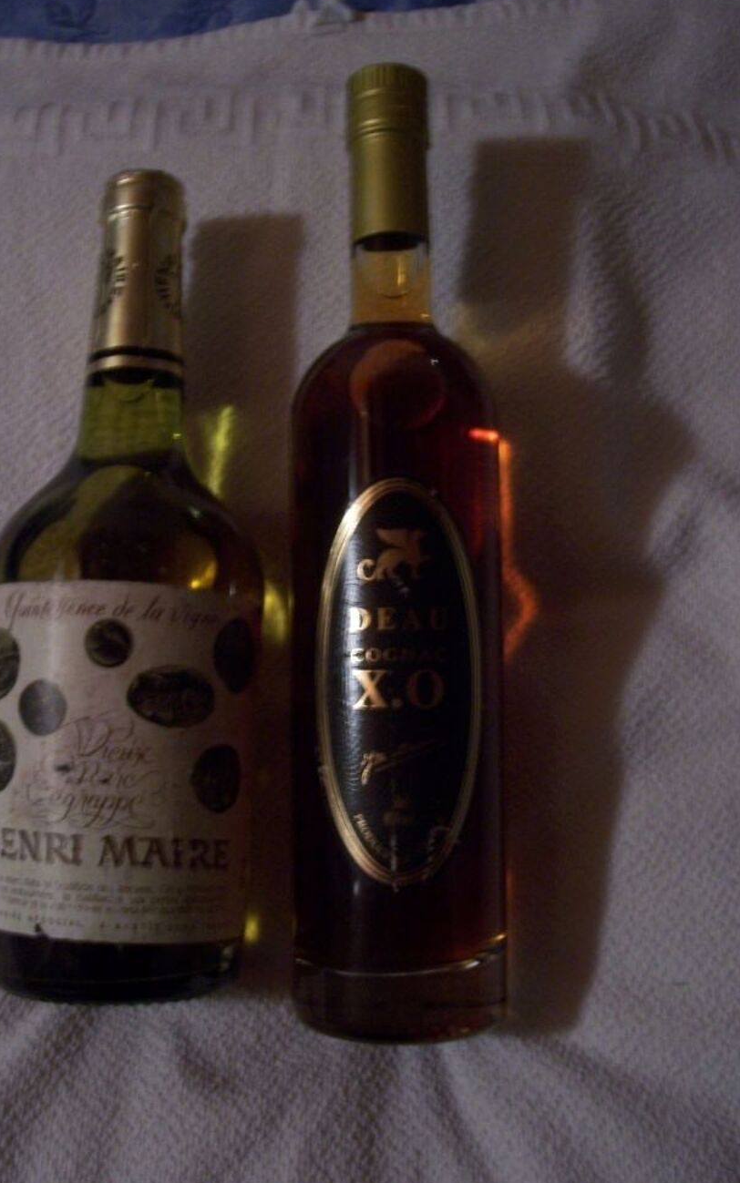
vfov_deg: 52.7
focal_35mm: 37
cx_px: 293
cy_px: 593
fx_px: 1194
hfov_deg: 34.3
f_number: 2.7
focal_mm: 5.6
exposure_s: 1/8
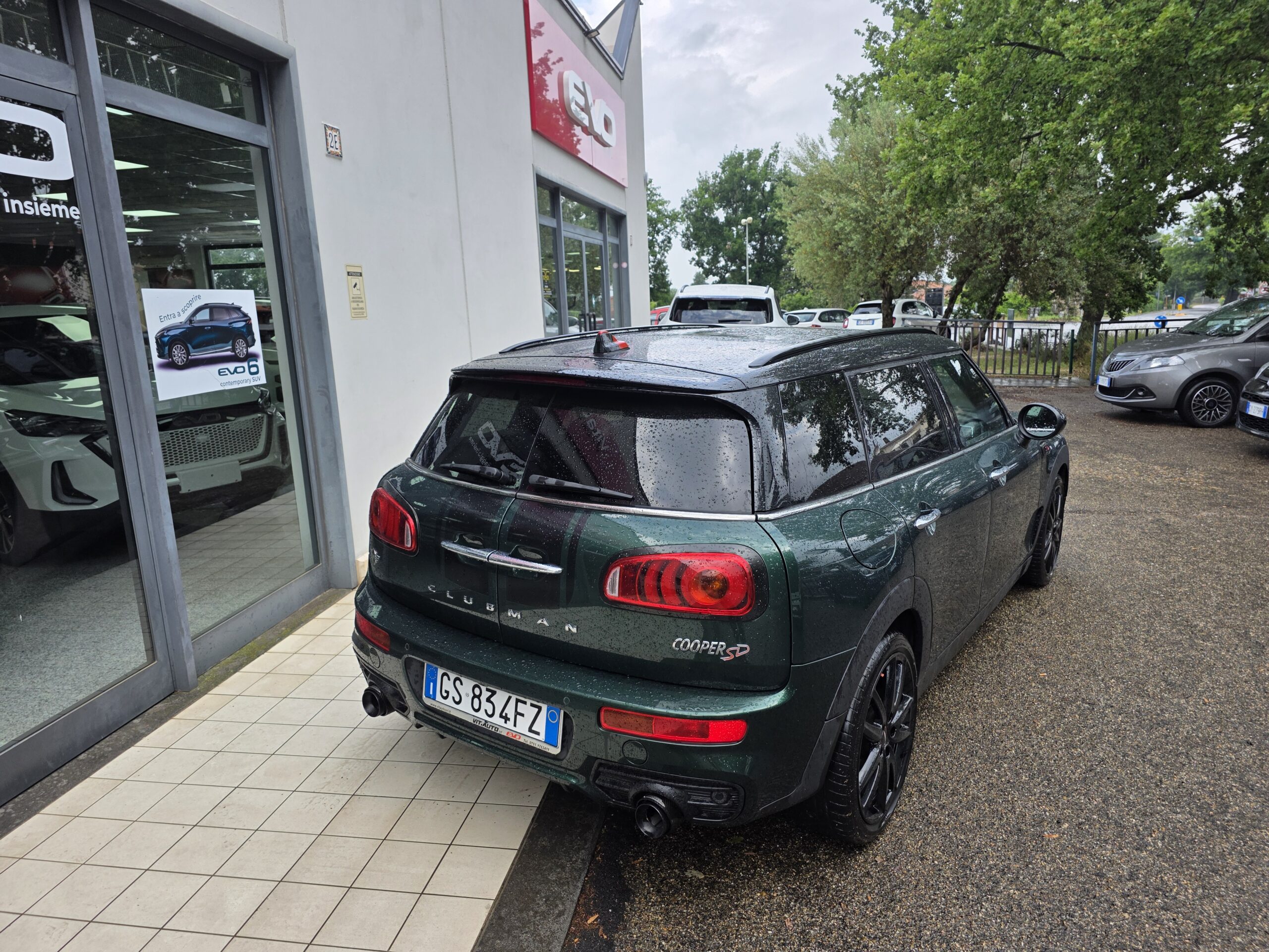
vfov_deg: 58.9
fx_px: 843
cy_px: 476
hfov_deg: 73.9
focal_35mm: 23
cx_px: 634
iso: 80
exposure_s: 1/1925
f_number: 1.7
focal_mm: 6.3
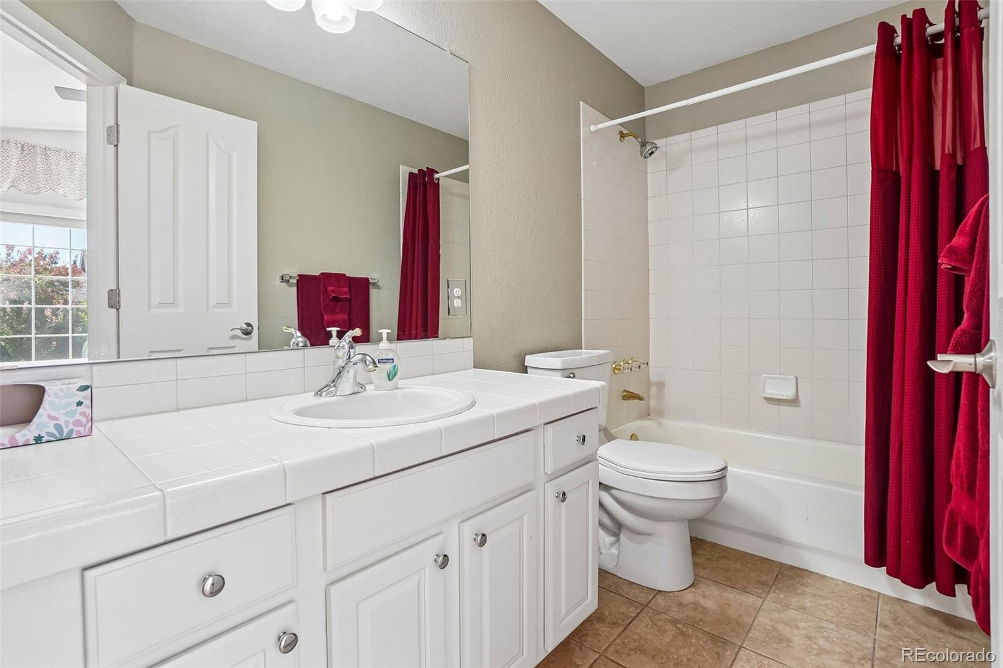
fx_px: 418
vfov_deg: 77.3
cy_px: 334
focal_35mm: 15
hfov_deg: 100.4
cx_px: 502
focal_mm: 10
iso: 400
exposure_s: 1/15
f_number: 8
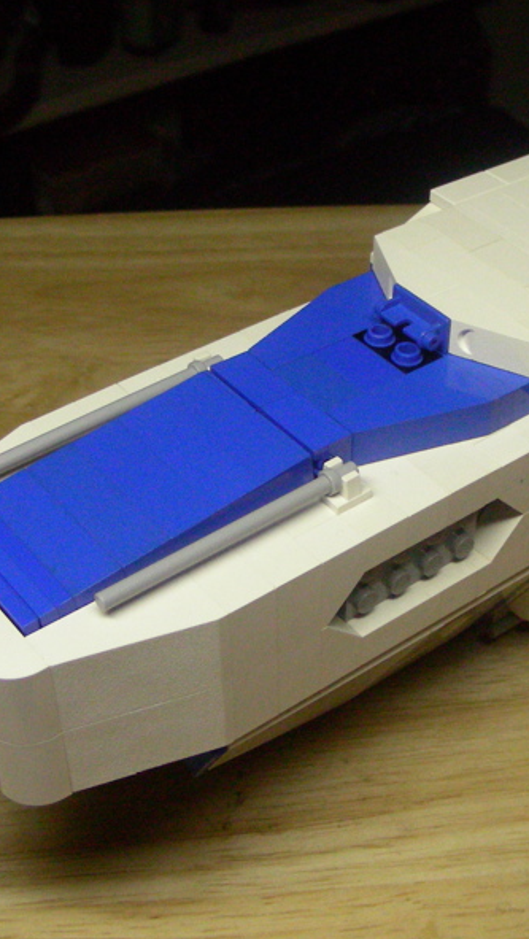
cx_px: 450
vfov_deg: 37.2
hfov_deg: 21.1
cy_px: 469
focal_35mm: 56
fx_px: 1395
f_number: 3.5
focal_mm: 6.3
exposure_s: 1/107
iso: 400
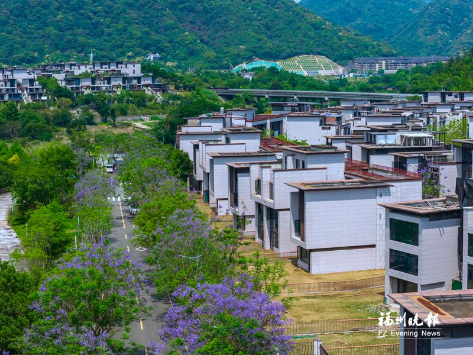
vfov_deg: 21.0
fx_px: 956
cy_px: 178
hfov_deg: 27.8
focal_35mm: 70
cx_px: 236
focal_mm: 19.35
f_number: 2.8
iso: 100
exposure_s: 1/1250
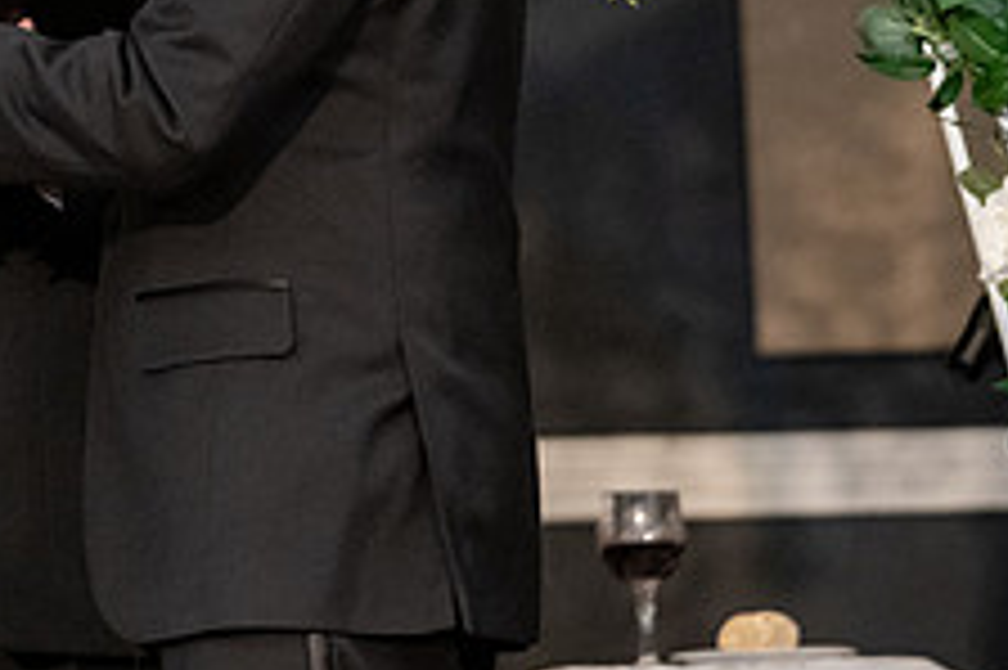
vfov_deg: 3.8
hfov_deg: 5.7
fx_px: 10016
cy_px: -92
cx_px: -86
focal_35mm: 358
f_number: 4
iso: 8000
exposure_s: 1/200
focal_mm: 138
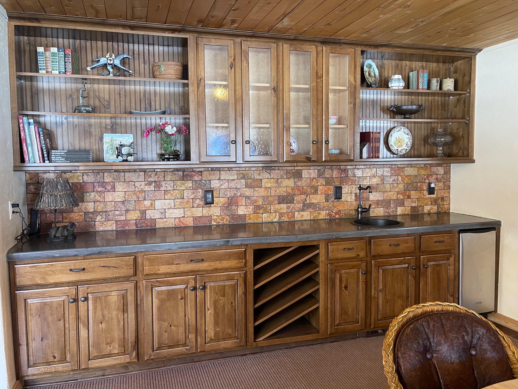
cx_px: 265
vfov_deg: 49.7
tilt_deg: -5.0
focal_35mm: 28
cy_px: 190
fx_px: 419
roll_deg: +0.6
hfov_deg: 63.4
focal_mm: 5.1
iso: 200
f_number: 1.6
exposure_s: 1/60
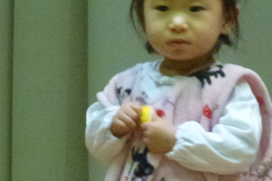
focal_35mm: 819
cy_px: 175
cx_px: 137
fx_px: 6190
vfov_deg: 1.7
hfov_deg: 2.5
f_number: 5.6
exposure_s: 1/20
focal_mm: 44.5
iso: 800
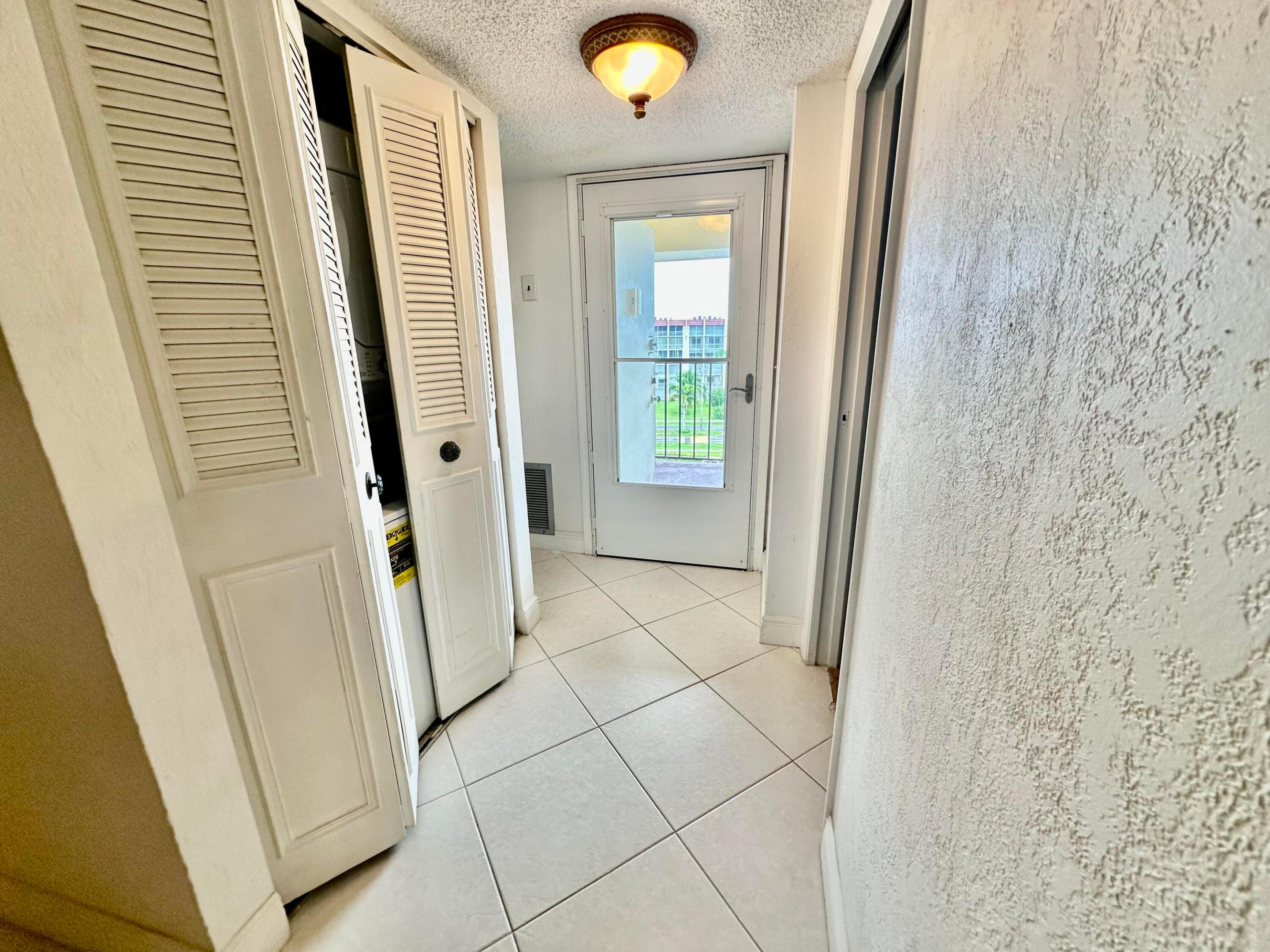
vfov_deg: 85.7
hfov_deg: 102.1
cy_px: 476
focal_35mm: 14
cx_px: 635
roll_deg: +0.7
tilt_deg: -15.8
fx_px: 514
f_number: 2.2
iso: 100
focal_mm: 2.22
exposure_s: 1/120
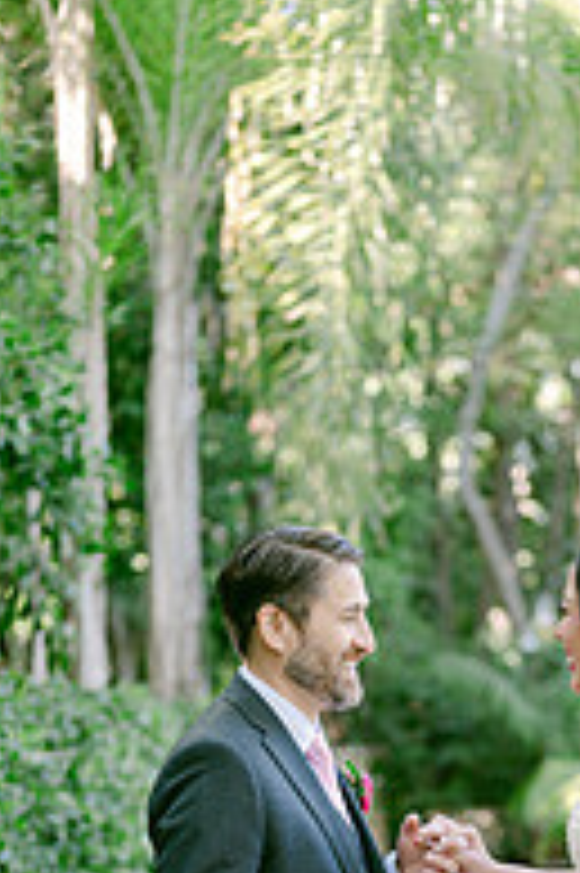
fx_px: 2808
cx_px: 497
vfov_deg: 17.2
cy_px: 922
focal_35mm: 116
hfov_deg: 11.7
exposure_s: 1/125
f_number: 2
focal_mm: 50
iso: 220
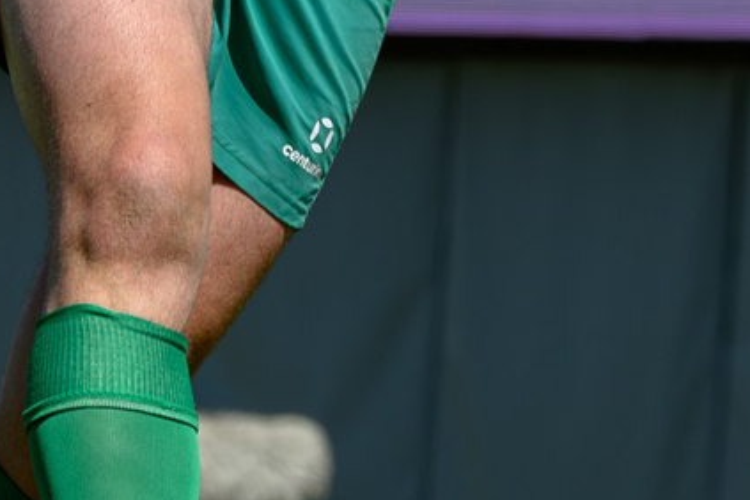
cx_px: 544
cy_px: -727
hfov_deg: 1.9
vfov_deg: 1.3
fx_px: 22748
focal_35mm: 1092
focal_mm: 150
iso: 100
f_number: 5.6
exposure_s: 1/1250
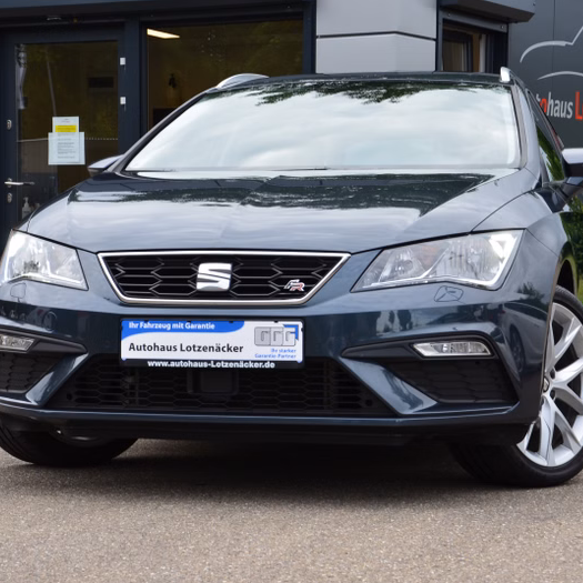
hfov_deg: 18.7
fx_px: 1772
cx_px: 280
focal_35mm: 93
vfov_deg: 18.7
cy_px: 293
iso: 200
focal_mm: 48
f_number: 10
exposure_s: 1/80
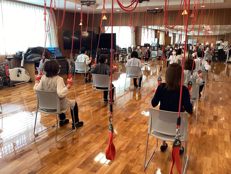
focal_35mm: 31
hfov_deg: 58.4
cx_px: 116
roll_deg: -2.9
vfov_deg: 45.4
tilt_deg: -12.4
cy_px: 87
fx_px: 207
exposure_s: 1/60
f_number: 2.4
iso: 80
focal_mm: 3.3
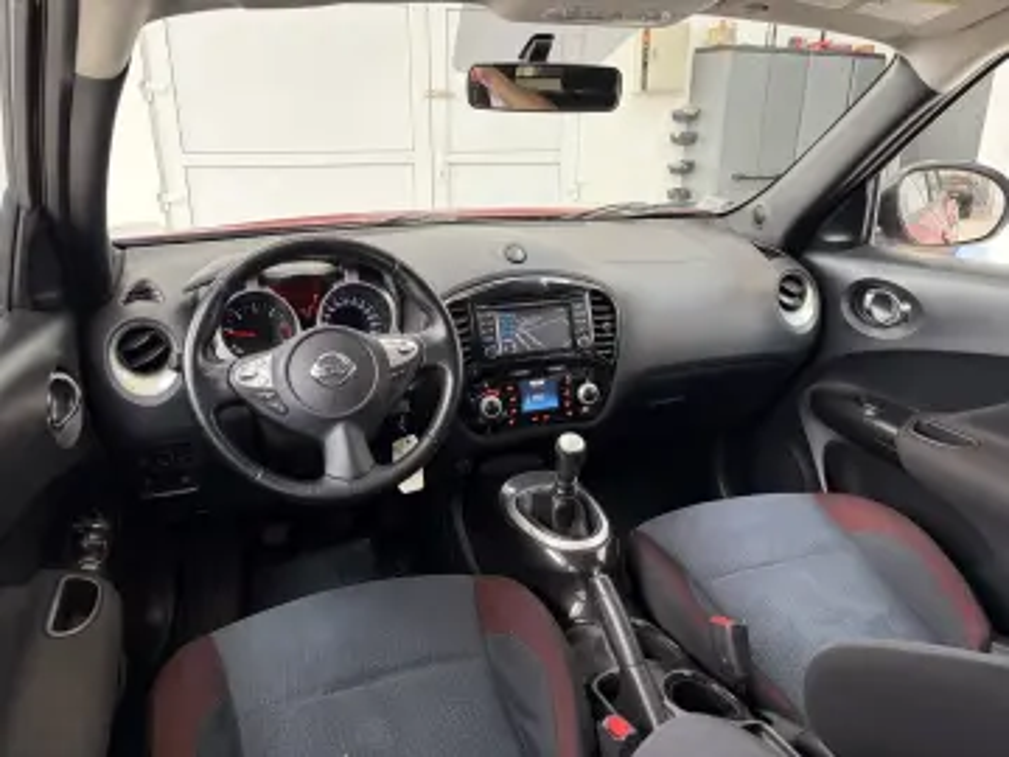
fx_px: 758
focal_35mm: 26
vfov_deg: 53.1
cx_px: 504
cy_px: 378
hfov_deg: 67.3
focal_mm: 5.96
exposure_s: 1/60
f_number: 1.6
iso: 125
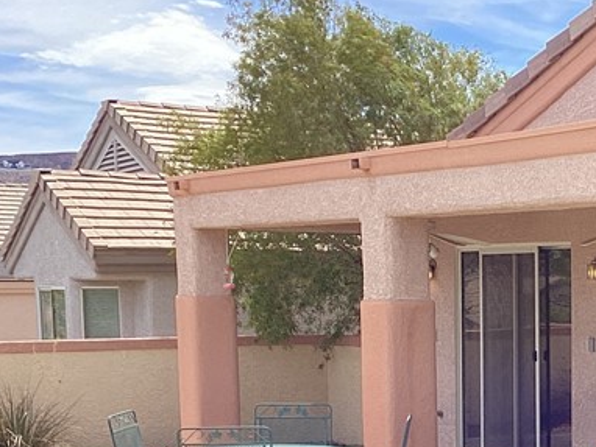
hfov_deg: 22.8
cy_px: 464
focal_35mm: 83
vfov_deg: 17.3
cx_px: 560
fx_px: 1430
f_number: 2.4
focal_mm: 3.3
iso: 25
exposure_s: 1/754
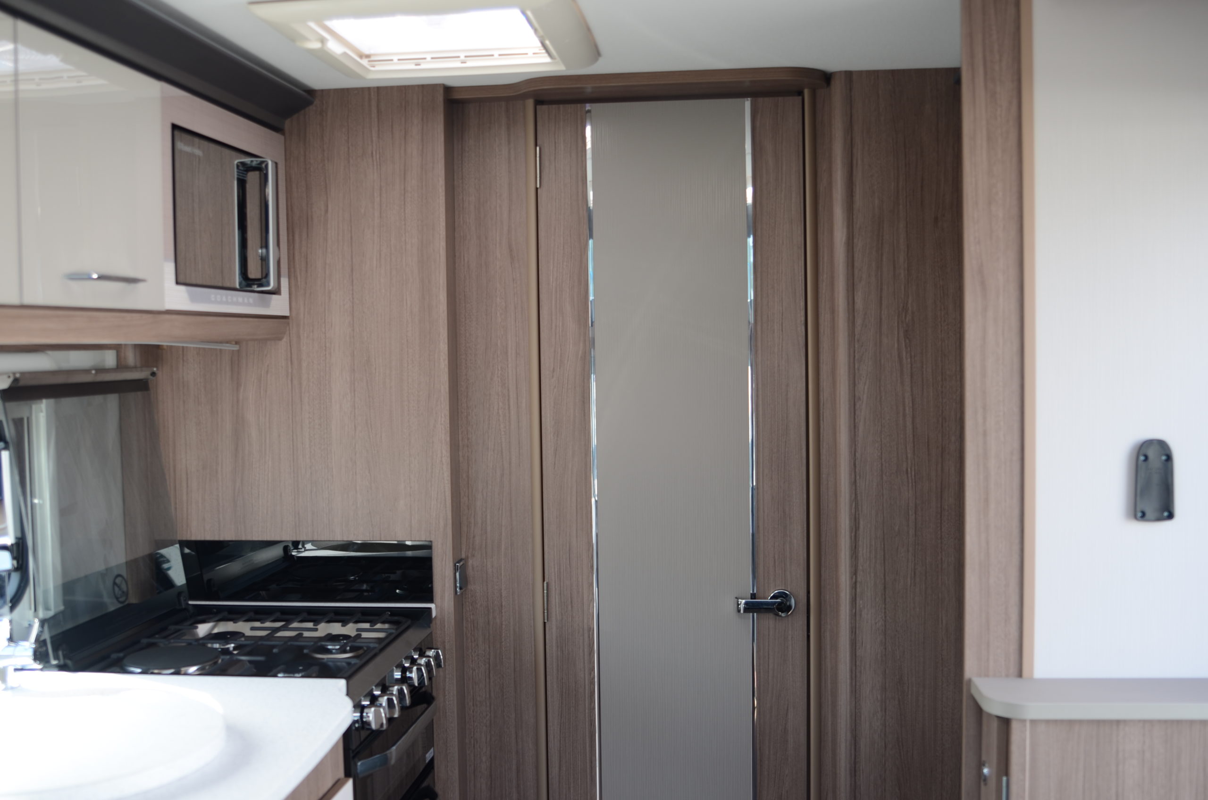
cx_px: 604
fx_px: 1206
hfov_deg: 53.2
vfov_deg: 36.7
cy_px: 400
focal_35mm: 36
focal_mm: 24
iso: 100
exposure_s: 1/30
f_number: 2.8
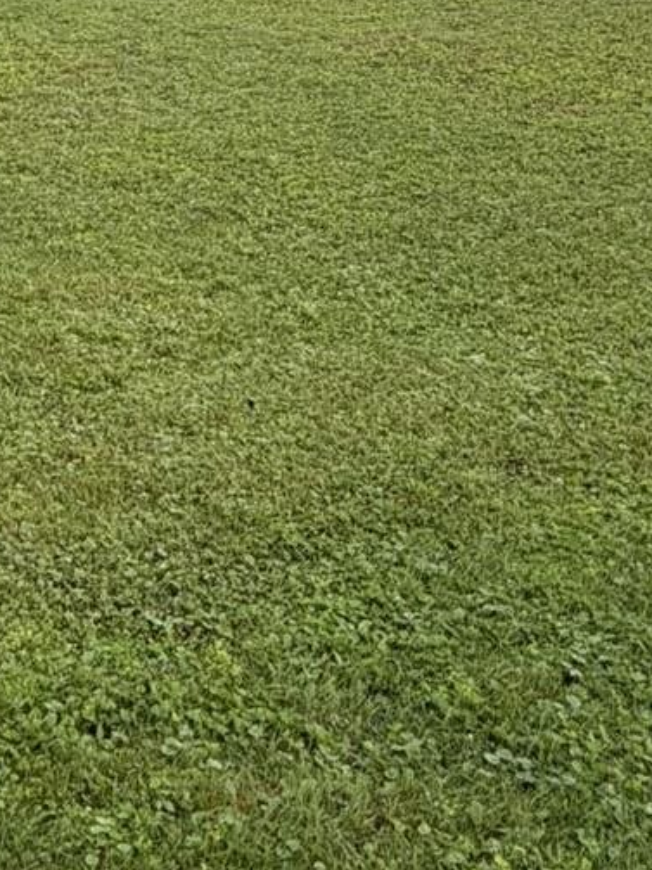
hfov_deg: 23.2
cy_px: -67
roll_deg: -1.8
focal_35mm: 57
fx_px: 1432
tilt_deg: -6.1
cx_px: -161
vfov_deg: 30.5
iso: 40
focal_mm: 2.22
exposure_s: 1/672
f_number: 2.2
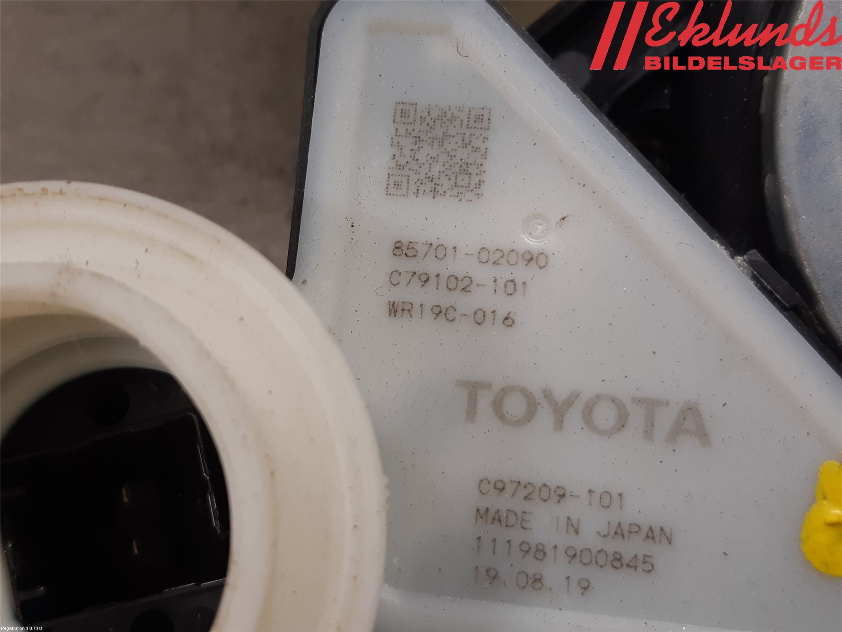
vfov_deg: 53.1
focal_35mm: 26
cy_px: 316
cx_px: 421
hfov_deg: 67.3
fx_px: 632
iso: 64
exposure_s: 1/50
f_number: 1.7
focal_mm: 3.93
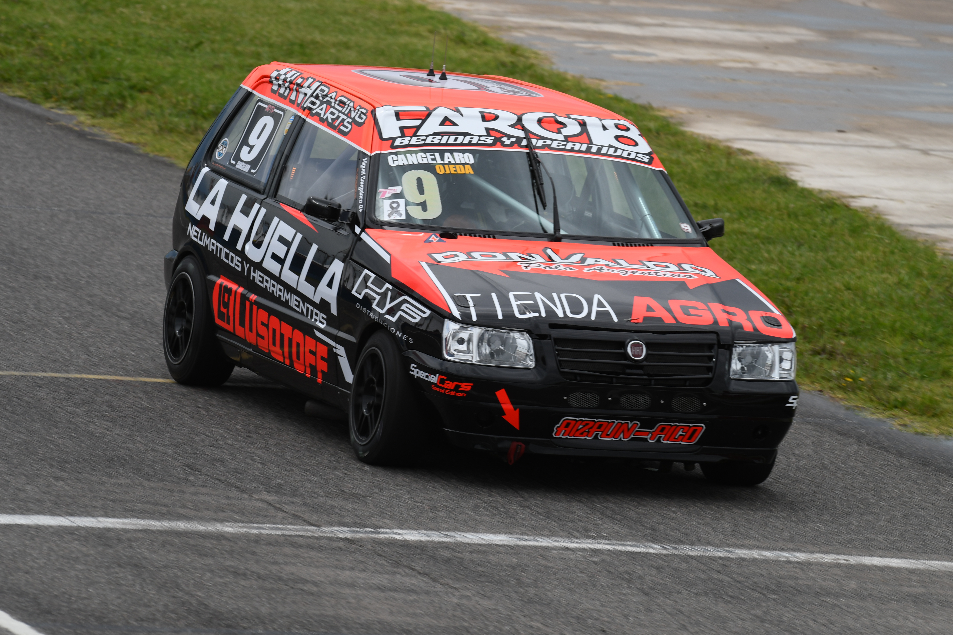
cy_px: 318
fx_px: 9529
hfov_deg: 5.7
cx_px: 476
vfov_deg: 3.8
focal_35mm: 360
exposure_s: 1/800
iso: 200
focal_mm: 240
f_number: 8
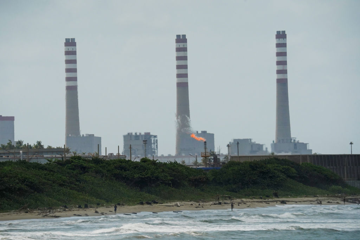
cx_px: 180
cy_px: 120
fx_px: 4934
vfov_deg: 2.8
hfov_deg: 4.2
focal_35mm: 493
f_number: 11
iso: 1000
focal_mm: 493.4
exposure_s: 1/8000
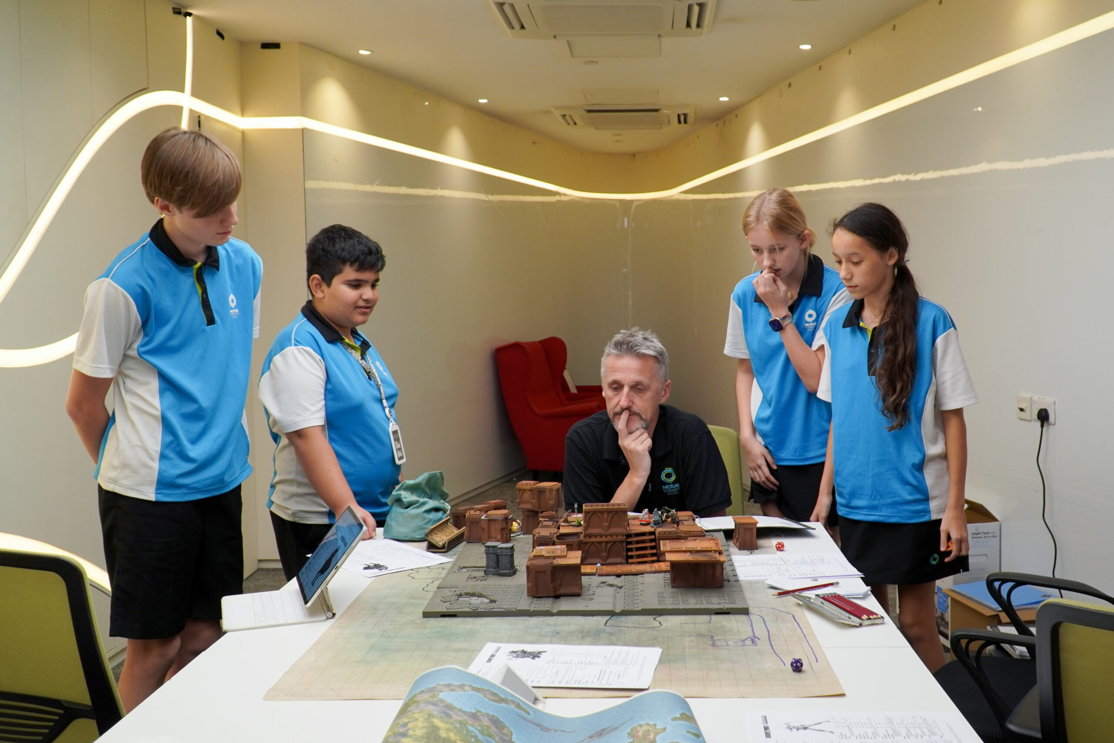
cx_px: 557
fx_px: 928
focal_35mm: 30
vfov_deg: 43.6
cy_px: 372
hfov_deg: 61.9
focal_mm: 20
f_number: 4
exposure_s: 1/160
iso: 400
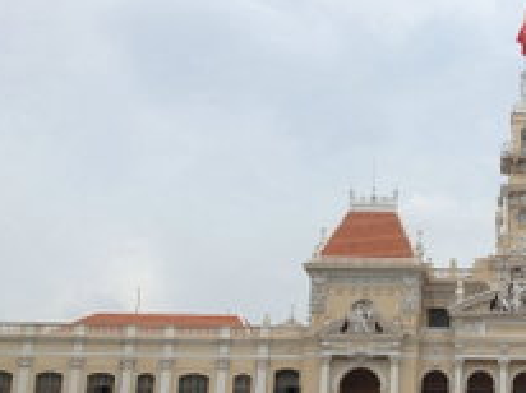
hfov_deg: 27.3
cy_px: 273
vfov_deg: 21.5
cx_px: 495
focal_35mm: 68
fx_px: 1032
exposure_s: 1/484
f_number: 2.4
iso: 50
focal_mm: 4.28
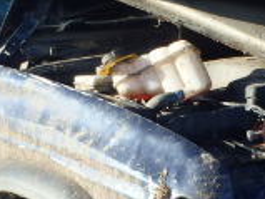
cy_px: 172
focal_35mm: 113
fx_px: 864
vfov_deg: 13.0
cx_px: 197
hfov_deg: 17.3
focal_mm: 5
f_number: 3.9
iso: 125
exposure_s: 1/320
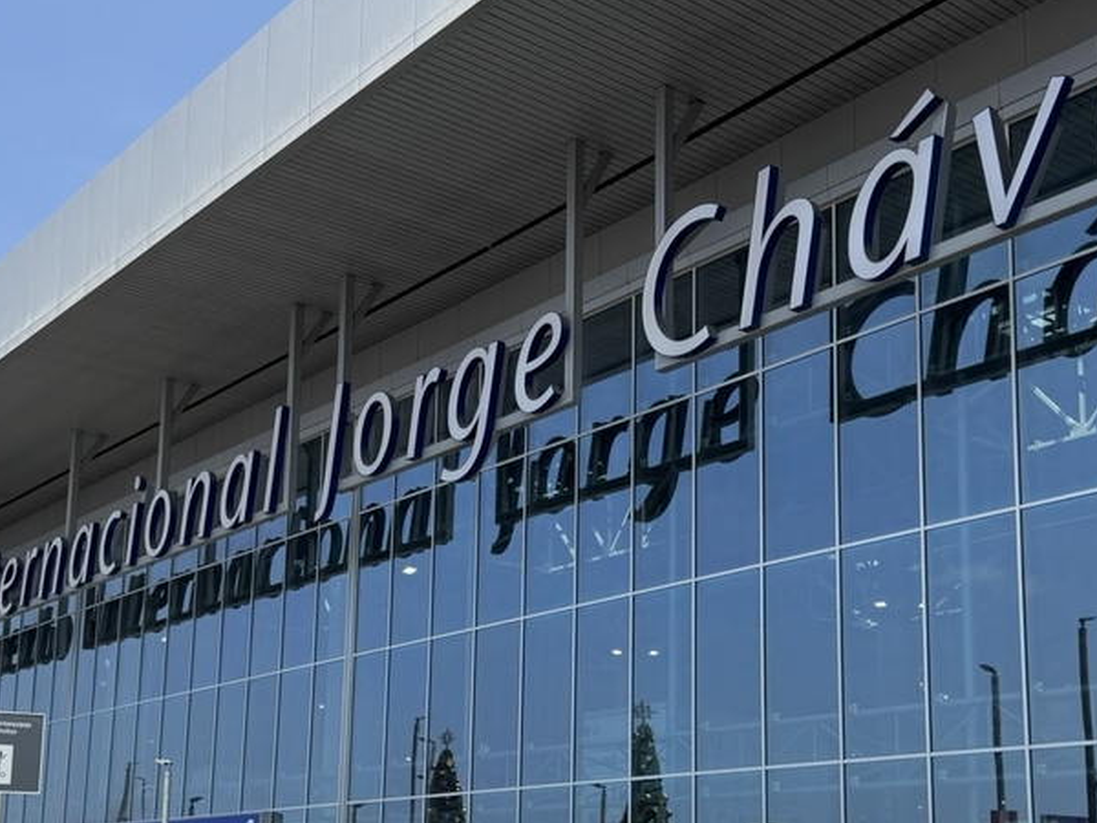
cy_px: 622
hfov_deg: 39.5
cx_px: 636
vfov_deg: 29.8
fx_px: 1521
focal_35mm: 48
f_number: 1.78
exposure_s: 1/4310
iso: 80
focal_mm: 6.76
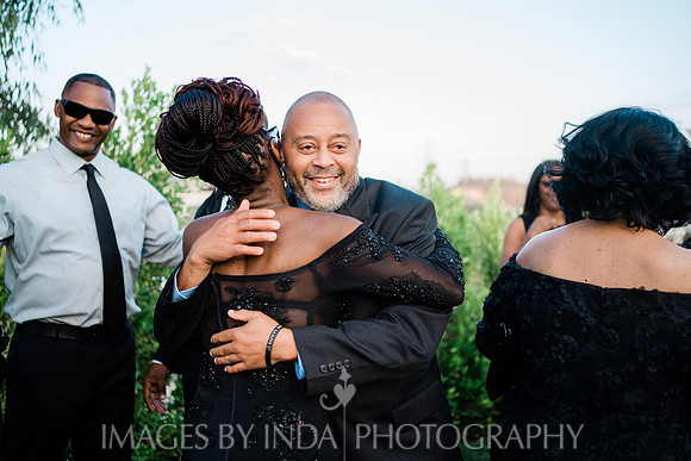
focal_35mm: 35
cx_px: 346
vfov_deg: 37.9
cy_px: 230
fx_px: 672
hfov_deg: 54.4
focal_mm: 35
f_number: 2.2
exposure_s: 1/200
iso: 200
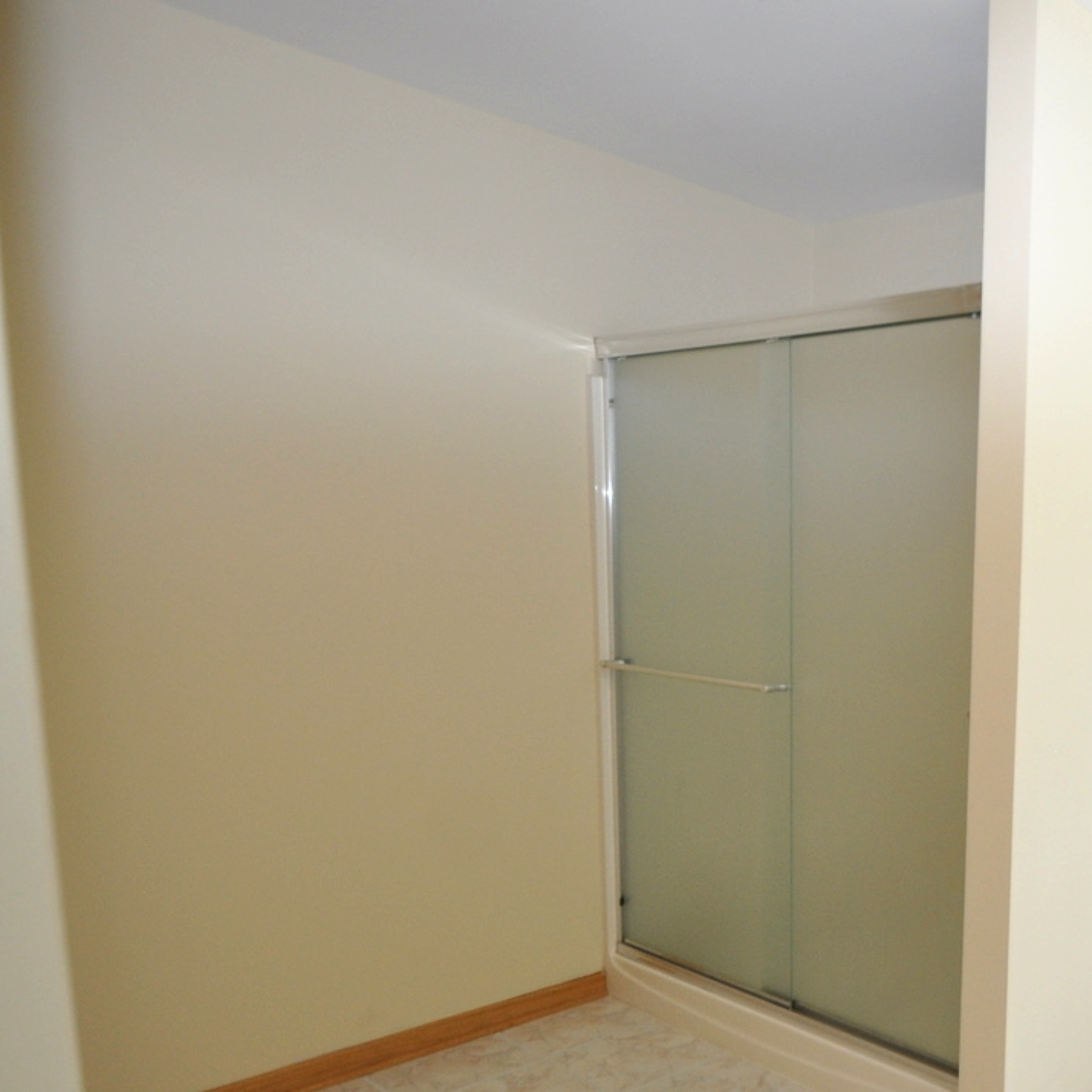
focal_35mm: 29
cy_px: 719
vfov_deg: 54.6
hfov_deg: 47.0
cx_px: 1077
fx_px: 1035
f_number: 4
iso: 400
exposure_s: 1/60
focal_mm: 10
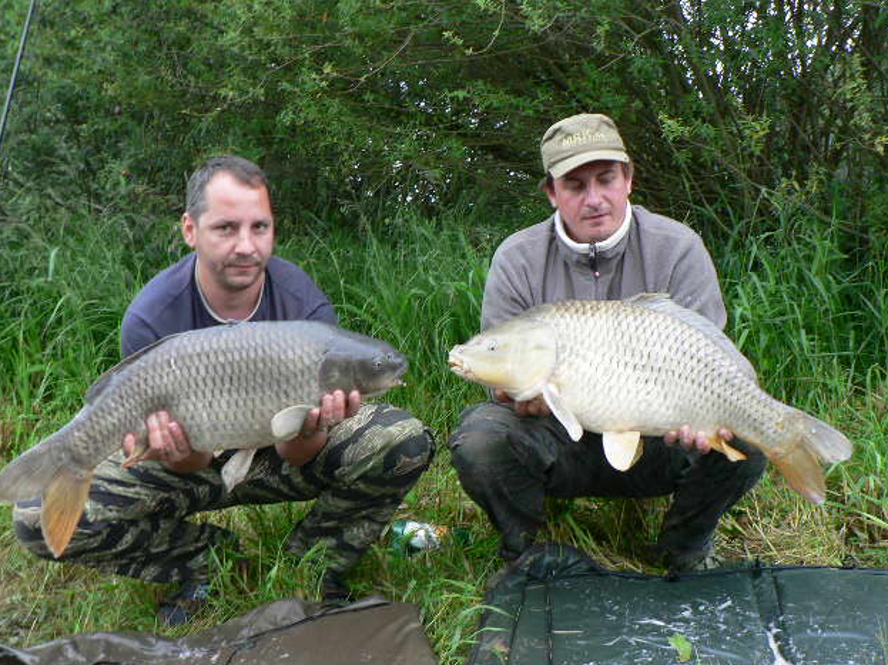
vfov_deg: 38.7
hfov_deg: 50.1
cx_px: 440
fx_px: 949
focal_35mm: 37
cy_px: 340
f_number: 2.8
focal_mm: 6
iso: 80
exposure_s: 1/40
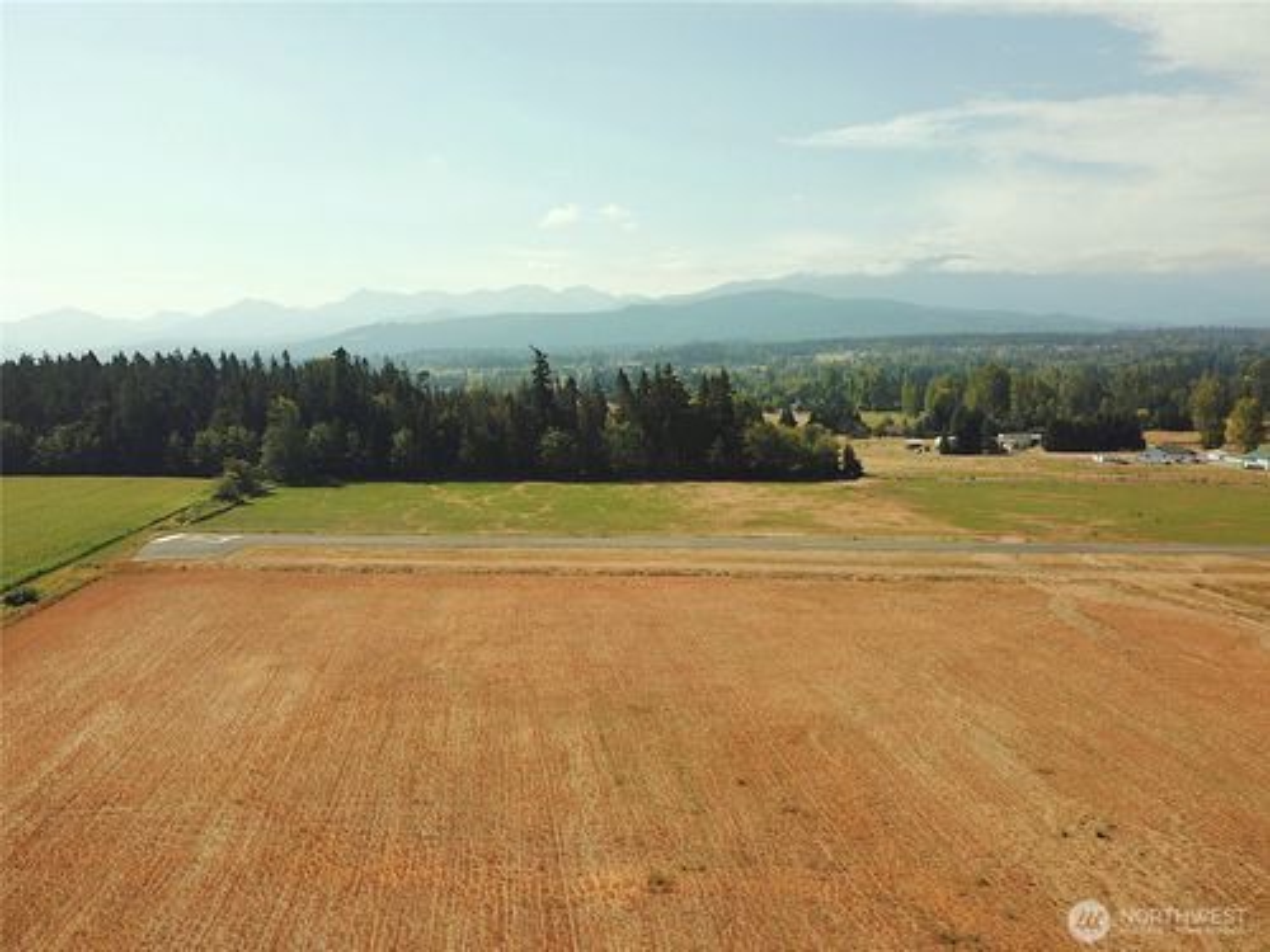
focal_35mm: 26
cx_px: 635
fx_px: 954
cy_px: 476
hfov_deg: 67.3
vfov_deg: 53.1
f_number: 2.2
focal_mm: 4.7
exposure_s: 1/1972
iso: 100
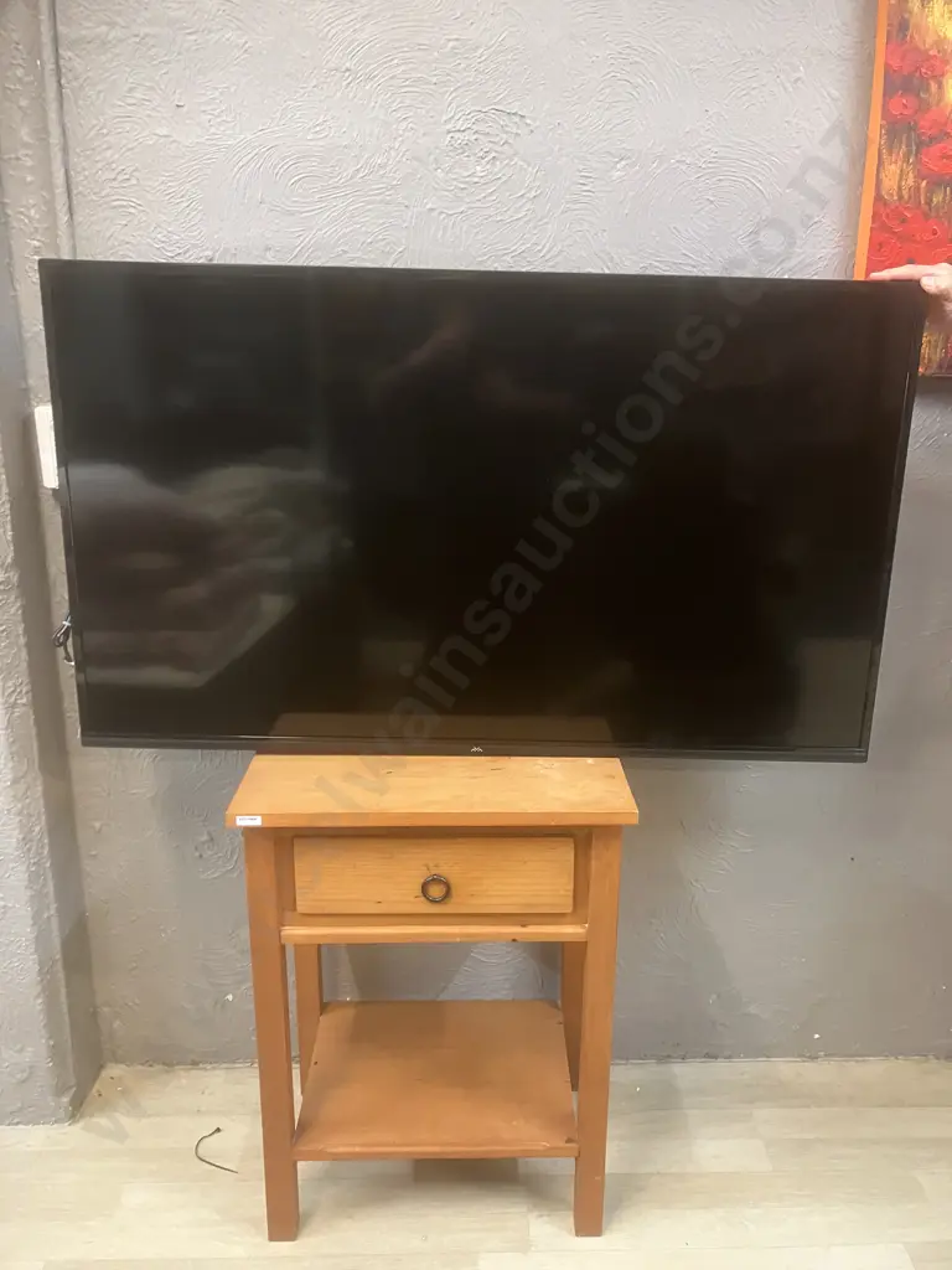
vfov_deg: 63.4
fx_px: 1027
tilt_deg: -14.8
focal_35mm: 28
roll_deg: +0.2
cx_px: 476
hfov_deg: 49.7
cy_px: 635
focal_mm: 3.99
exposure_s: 1/33
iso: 250
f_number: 1.8
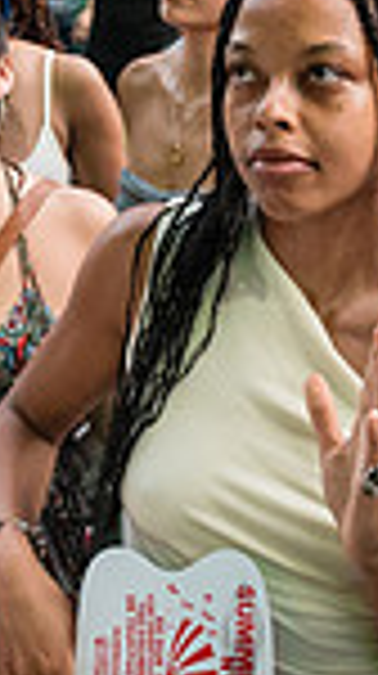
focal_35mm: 109
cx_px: 238
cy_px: 223
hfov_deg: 11.1
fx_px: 1949
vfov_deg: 19.6
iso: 2000
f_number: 4
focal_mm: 24
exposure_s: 1/320
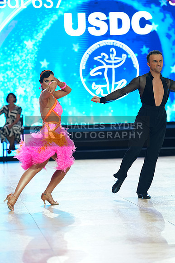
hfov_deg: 12.1
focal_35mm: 113
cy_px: 132
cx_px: 88
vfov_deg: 18.1
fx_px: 823
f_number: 2.8
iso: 2000
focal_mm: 113
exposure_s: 1/400
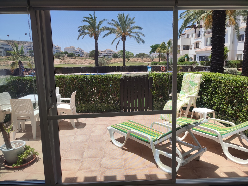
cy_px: 93
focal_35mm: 25
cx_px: 124
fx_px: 179
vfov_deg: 54.9
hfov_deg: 69.4
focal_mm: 6.04
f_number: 1.9
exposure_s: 1/570
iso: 50
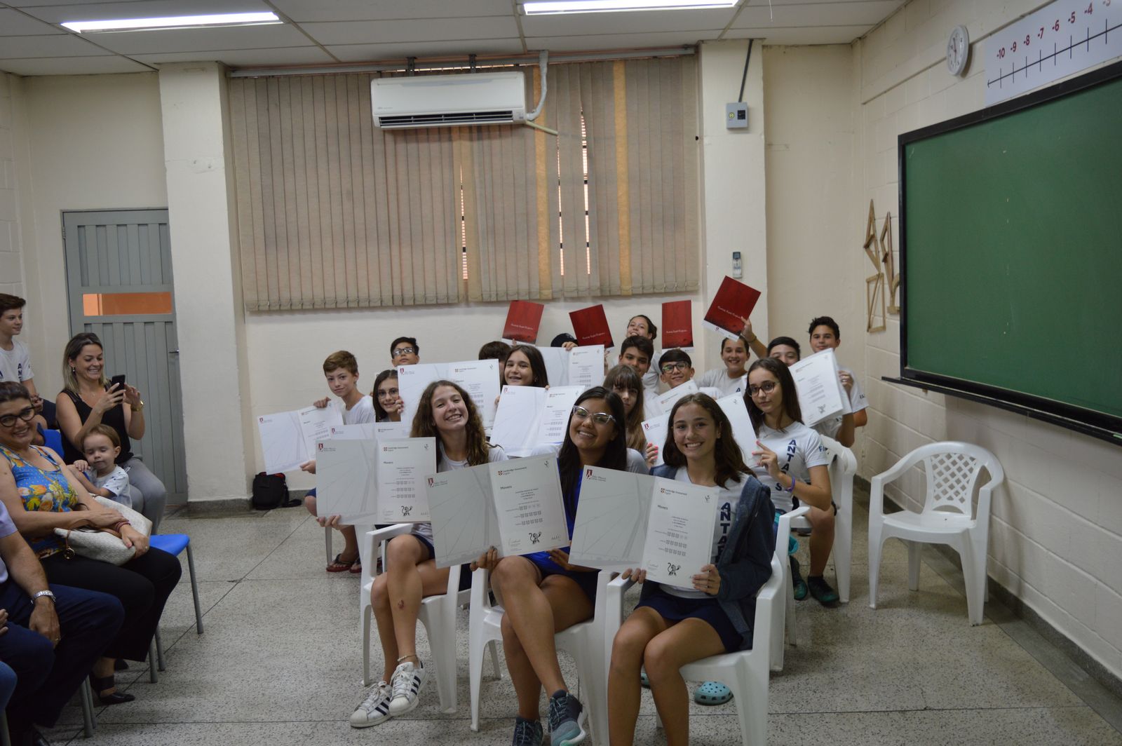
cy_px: 373
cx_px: 561
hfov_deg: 57.3
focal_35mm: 33
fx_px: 1028
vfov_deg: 39.9
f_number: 4
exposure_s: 1/60
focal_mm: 22
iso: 400
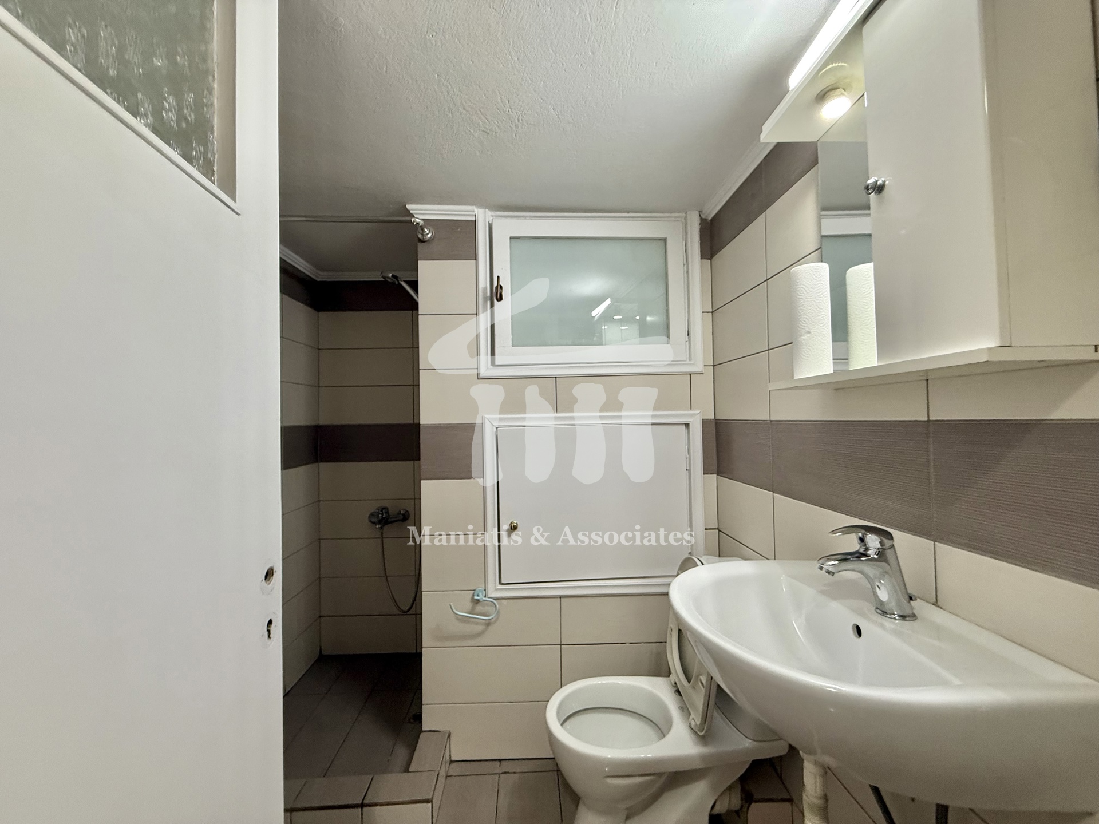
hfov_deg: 102.1
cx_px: 550
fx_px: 444
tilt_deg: +2.6
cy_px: 412
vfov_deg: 85.7
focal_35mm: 14
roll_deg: +0.9
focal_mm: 2.22
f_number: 2.2
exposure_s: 1/50
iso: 250
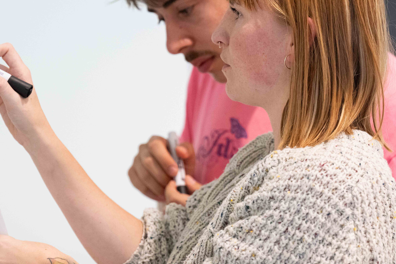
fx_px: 2695
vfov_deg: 5.6
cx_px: 140
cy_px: 99
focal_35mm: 245
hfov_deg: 8.4
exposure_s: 1/160
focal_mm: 145
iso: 3200
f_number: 3.5
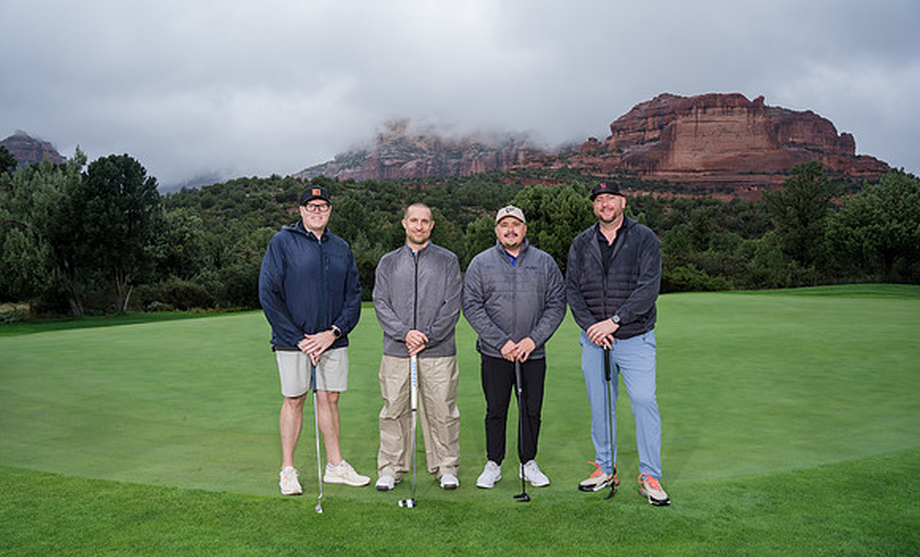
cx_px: 460
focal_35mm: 25
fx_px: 620
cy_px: 301
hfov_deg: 73.2
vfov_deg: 48.3
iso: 320
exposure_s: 1/400
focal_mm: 24
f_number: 5
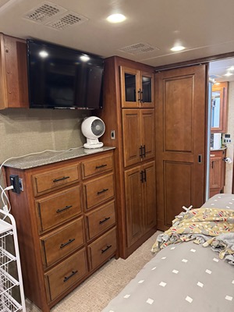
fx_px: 216
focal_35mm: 24
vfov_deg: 71.6
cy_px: 156
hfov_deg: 56.8
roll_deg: +2.4
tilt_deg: -10.4
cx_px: 117
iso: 800
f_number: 1.78
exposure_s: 1/49
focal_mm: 6.76
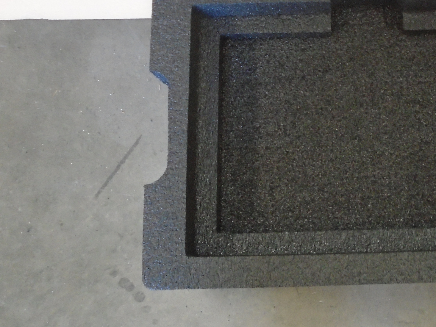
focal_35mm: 46
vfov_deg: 31.4
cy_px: 119
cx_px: 344
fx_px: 579
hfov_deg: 39.7
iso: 400
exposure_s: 1/15
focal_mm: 4.6
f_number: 3.2
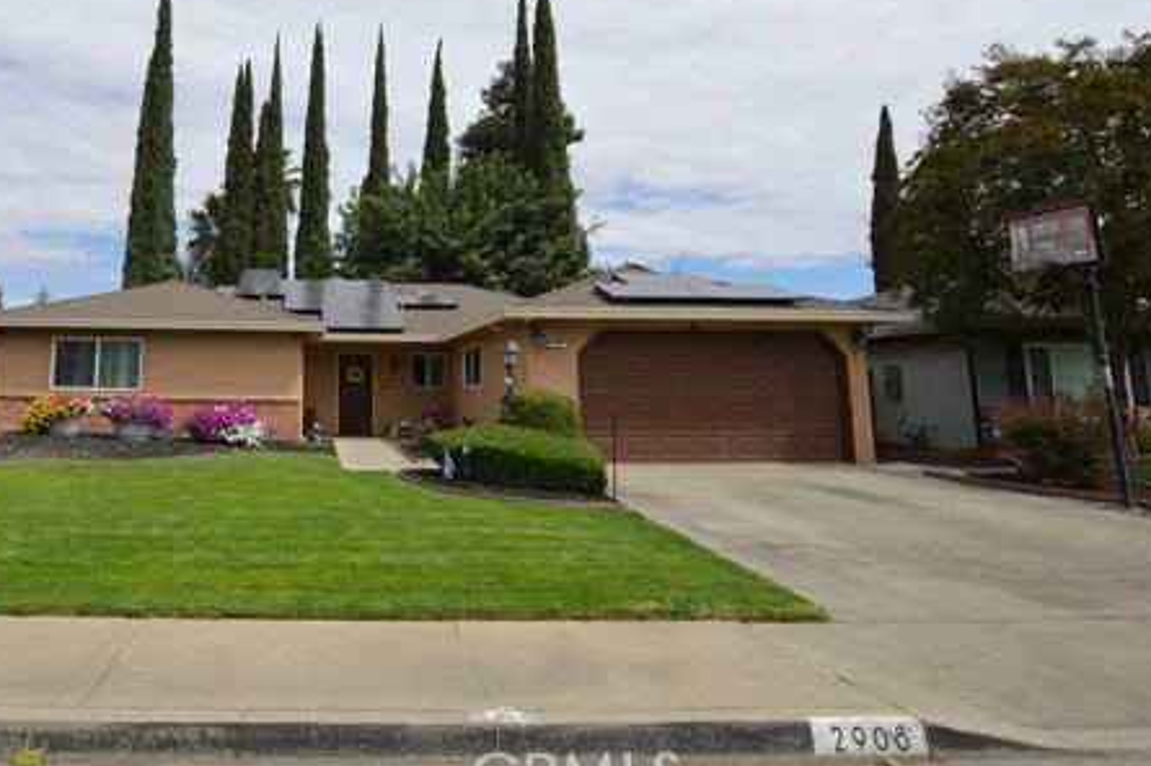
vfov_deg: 52.7
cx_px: 339
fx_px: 758
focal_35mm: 24
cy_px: 263
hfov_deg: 71.1
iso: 100
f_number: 9
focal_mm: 11
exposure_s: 1/320
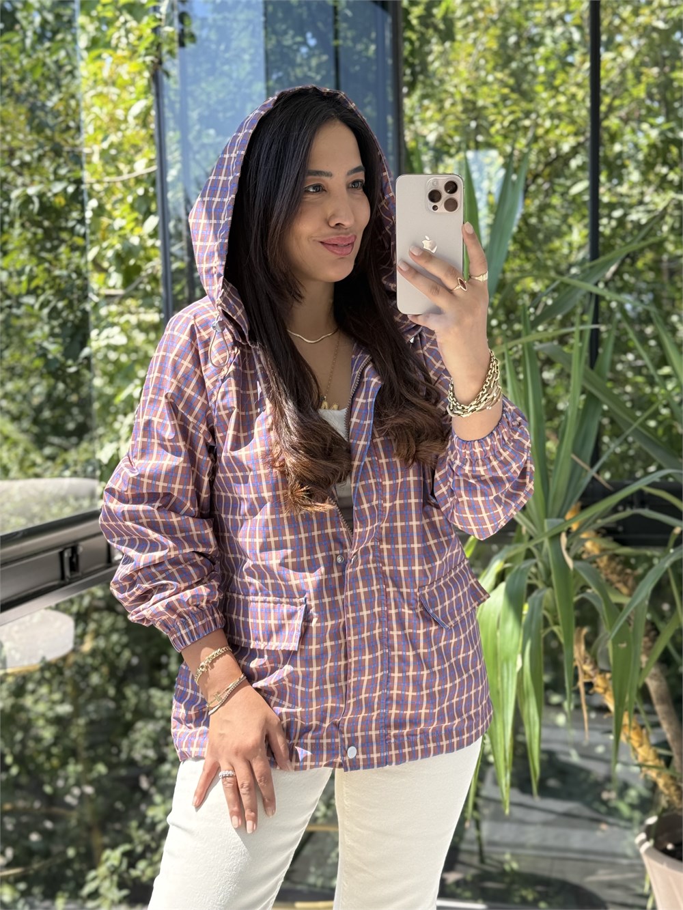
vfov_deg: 39.7
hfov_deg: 30.3
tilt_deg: -17.8
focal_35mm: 48
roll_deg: +1.9
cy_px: 455
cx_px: 342
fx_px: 1263
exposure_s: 1/392
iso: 80
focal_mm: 6.76
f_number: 1.78
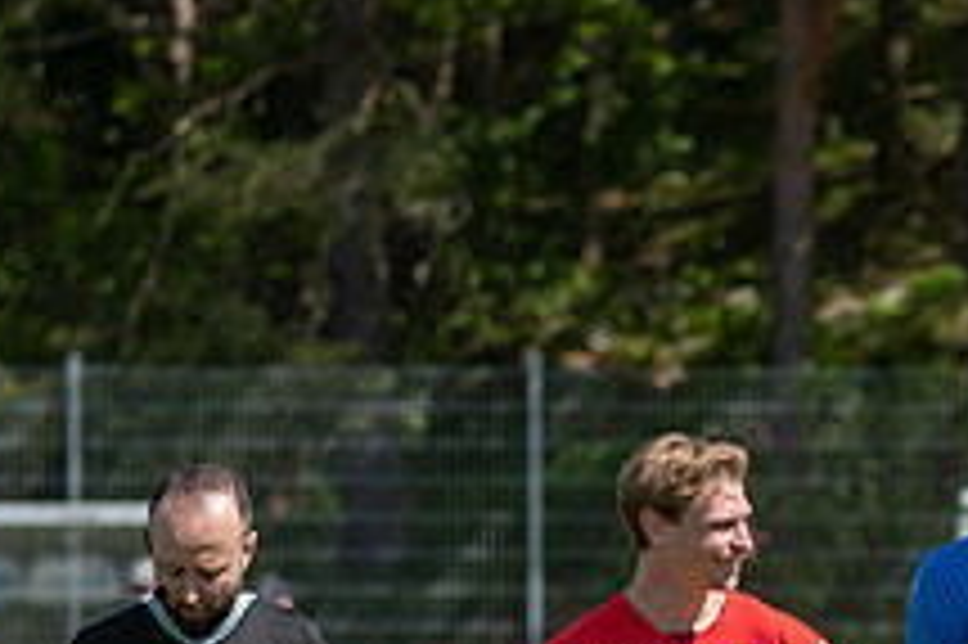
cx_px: 1022
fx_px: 15234
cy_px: 682
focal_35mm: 567
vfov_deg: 2.4
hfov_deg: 3.6
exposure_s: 1/1600
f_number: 4
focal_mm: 140
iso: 220
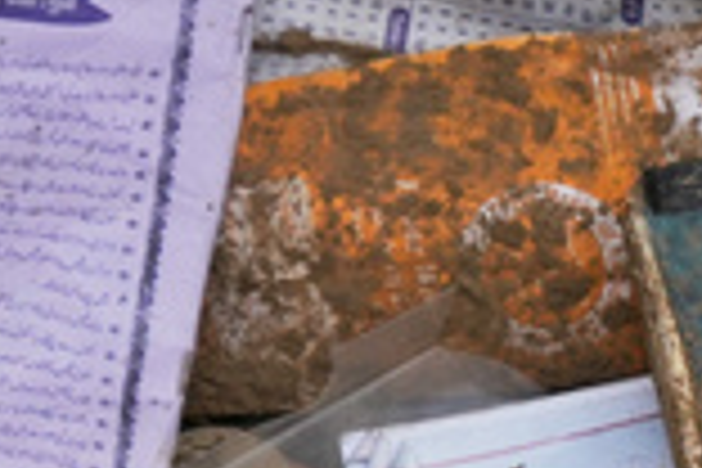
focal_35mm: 1316
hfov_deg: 1.6
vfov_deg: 1.0
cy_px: 680
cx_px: 756
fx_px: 25660
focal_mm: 200
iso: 400
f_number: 5.6
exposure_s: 1/500
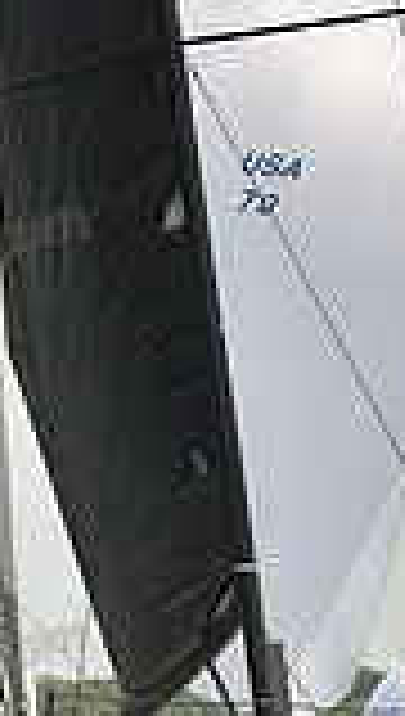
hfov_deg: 3.7
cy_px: 874
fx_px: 6232
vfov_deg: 6.5
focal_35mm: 328
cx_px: 322
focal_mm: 86
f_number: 11
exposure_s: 1/1000
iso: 400
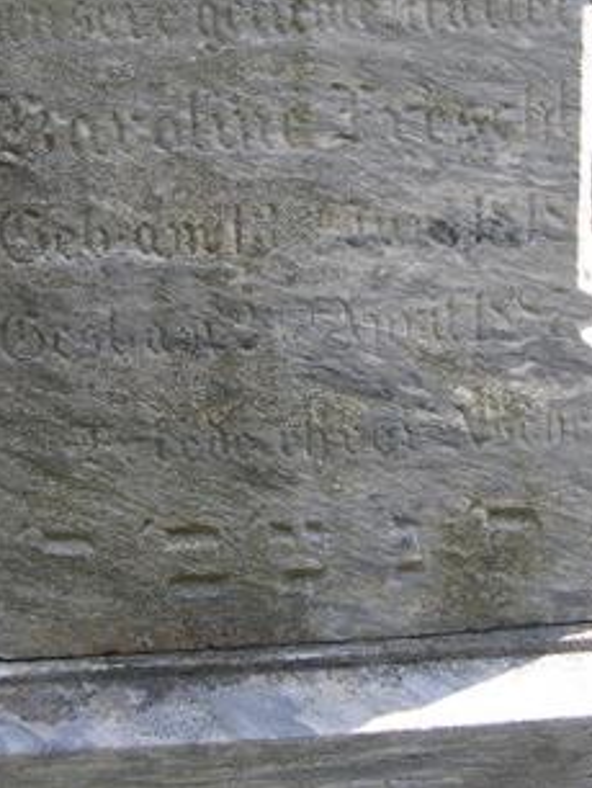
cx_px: 266
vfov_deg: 30.3
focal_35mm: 62
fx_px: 1412
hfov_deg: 23.7
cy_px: 147
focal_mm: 8
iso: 100
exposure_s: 1/395
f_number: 2.8
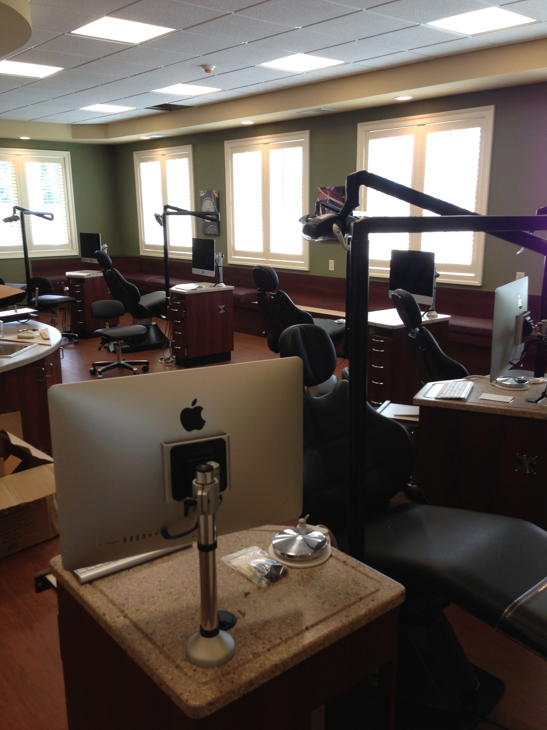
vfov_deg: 55.4
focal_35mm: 33
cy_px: 365
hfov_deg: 42.9
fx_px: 695
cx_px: 274
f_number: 2.4
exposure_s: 1/40
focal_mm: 4.13
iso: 64
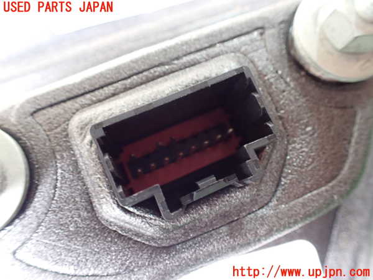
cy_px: 140
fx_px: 323
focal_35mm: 30
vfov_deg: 46.8
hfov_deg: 60.0
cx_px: 186
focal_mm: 5.4
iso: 1000
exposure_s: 1/30
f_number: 2.3
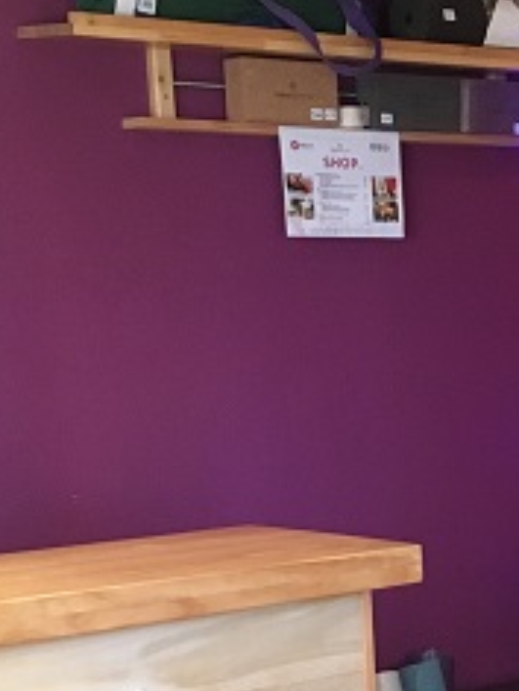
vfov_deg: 19.1
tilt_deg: -14.4
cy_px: 733
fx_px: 1979
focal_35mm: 99
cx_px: 588
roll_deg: +1.1
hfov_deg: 14.6
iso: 200
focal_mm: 4.15
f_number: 2.2
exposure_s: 1/25
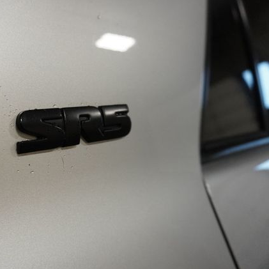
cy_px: 135
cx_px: 66
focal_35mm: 31
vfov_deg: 52.5
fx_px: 273
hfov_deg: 50.3
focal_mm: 16
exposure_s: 1/160
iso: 1600
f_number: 4
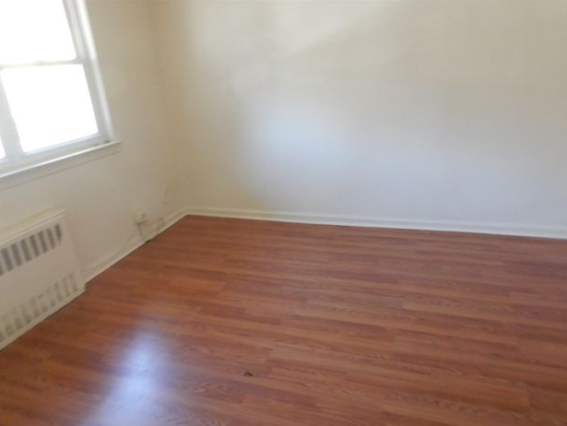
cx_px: 284
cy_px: 220
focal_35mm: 26
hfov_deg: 67.3
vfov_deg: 53.1
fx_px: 426
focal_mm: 4.5
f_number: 4.8
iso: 500
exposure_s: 1/6
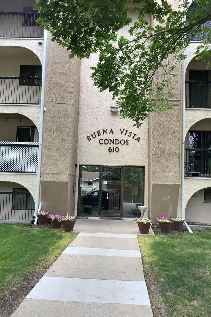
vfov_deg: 57.2
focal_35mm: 33
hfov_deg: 39.9
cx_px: 116
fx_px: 290
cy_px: 162
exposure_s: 1/120
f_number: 2.4
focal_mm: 3.3
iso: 25
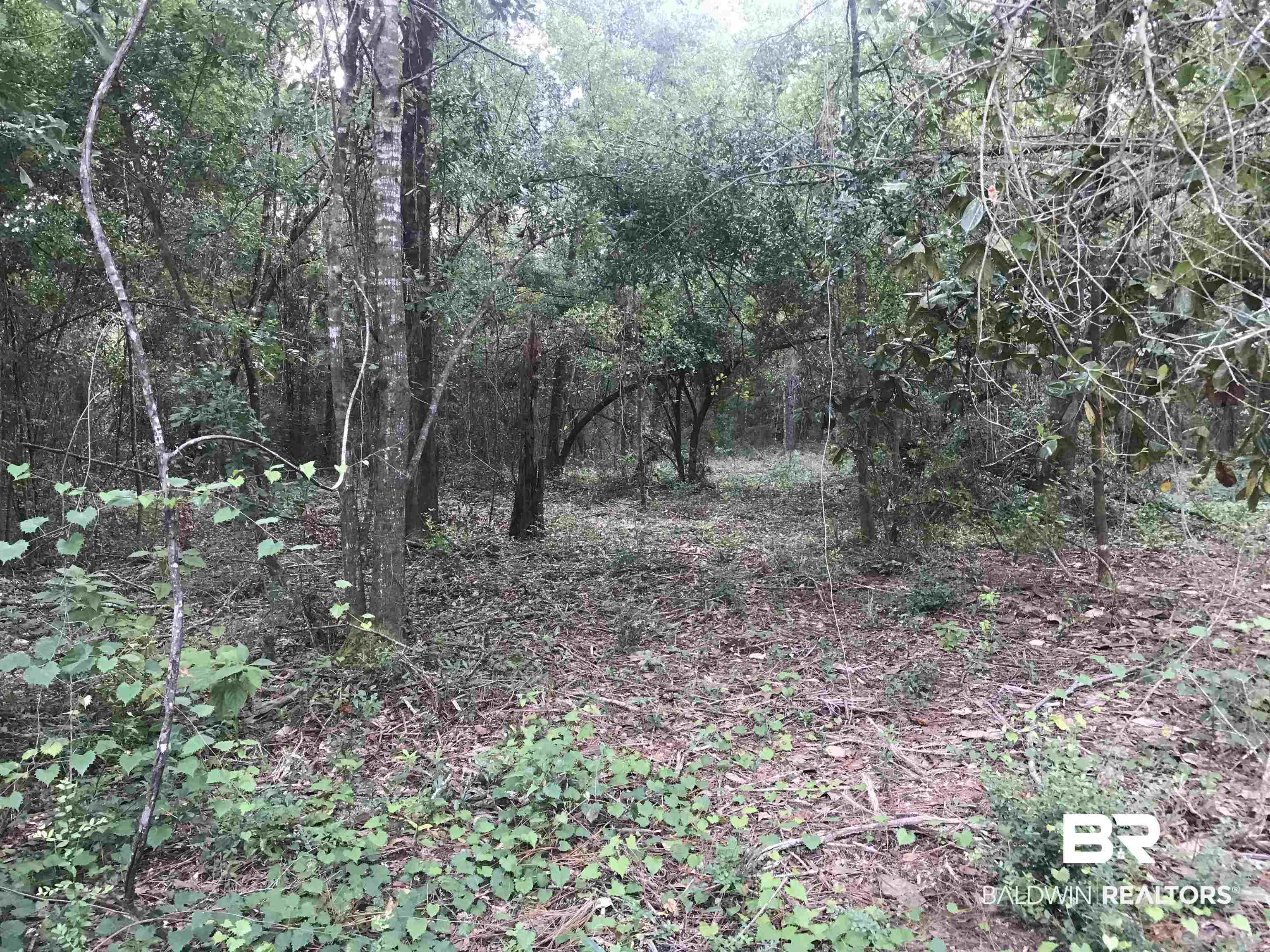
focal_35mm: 28
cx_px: 635
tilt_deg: -2.2
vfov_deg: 49.7
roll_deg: +1.8
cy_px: 476
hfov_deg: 63.4
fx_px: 1027
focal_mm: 3.99
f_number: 1.8
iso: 25
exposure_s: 1/30
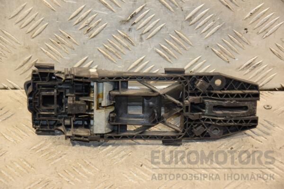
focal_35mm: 112
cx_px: 142
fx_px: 887
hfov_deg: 18.2
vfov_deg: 12.2
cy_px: 94
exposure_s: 1/100
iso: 800
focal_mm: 75
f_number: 5.3
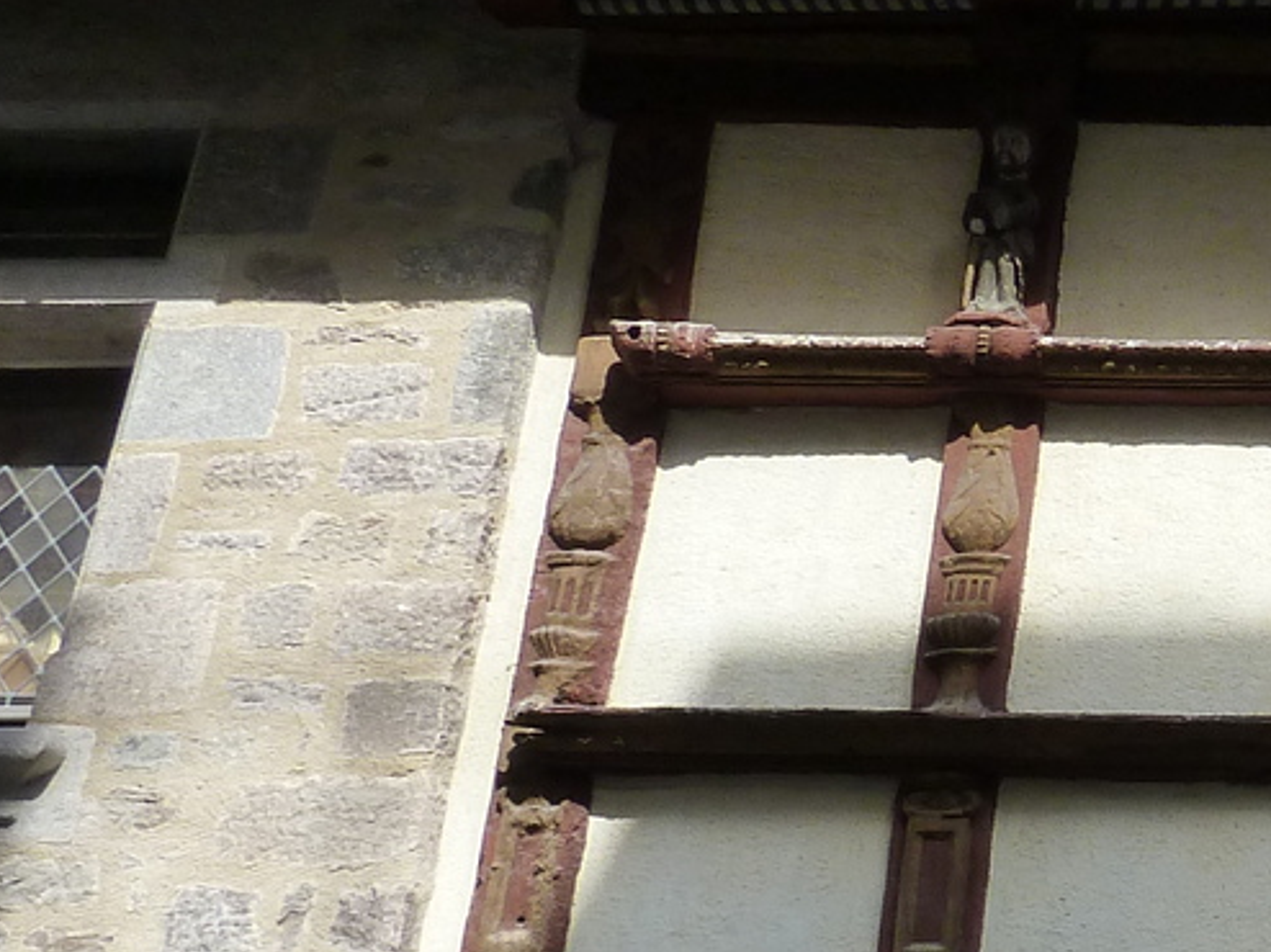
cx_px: 1981
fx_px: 2973
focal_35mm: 81
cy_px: 612
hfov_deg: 20.2
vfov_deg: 18.2
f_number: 4
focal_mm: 4.1
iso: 125
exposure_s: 1/320
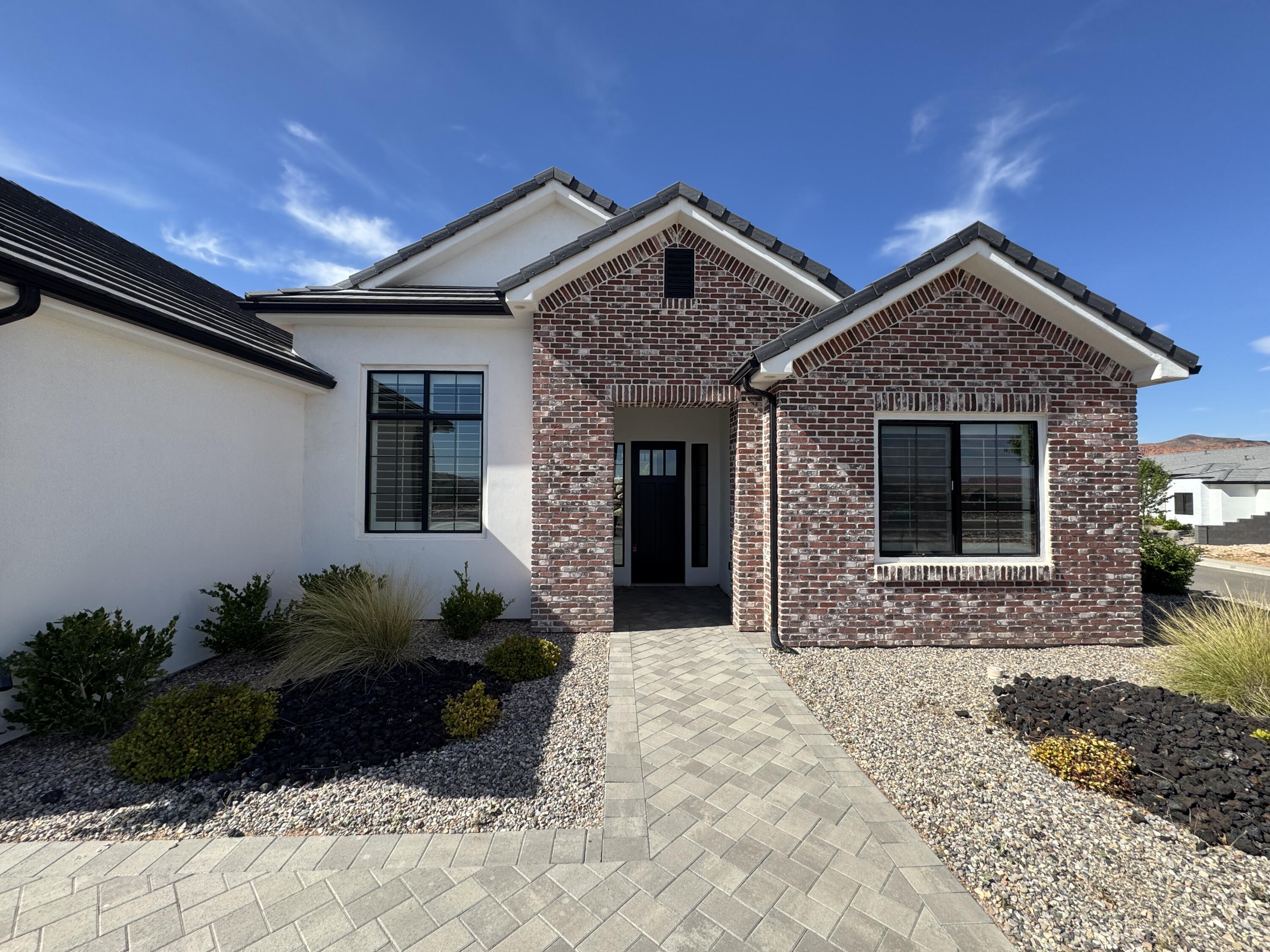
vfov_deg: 85.7
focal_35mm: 14
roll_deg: -0.5
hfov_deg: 102.1
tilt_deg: +2.4
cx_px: 635
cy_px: 476
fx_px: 514
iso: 50
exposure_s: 1/1236
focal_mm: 2.22
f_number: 2.2
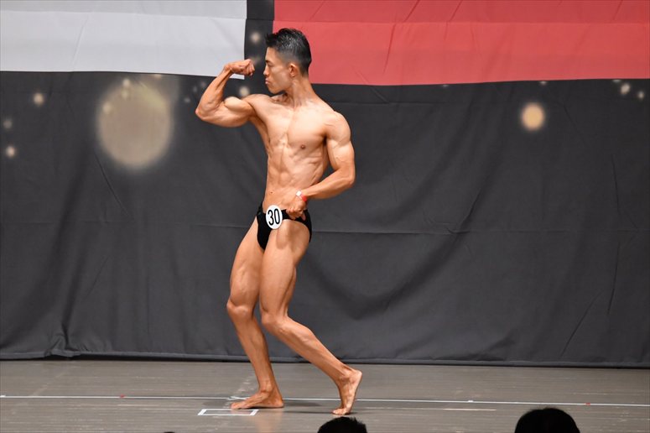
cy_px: 216
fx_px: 4331
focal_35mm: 240
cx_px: 325
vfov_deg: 5.7
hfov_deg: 8.6
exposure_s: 1/400
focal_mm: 160
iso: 6400
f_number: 5.6
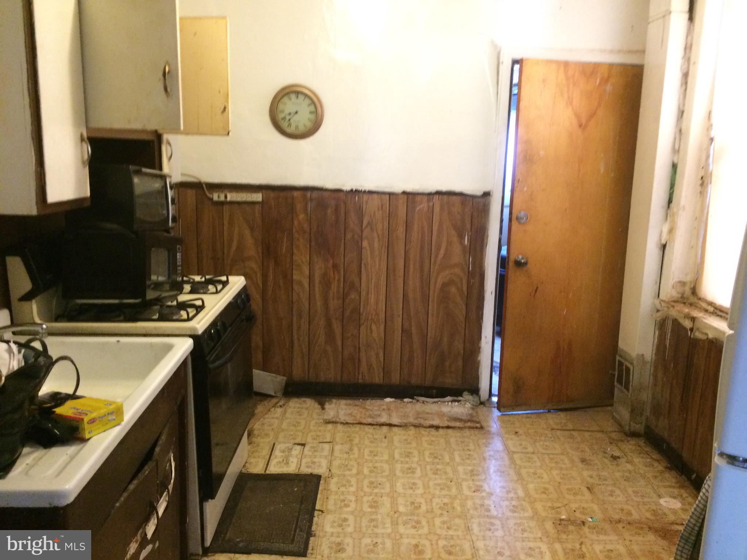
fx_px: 626
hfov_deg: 61.7
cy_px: 280
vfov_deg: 48.2
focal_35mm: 29
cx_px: 374
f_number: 2.2
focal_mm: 4.15
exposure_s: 1/15
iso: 250
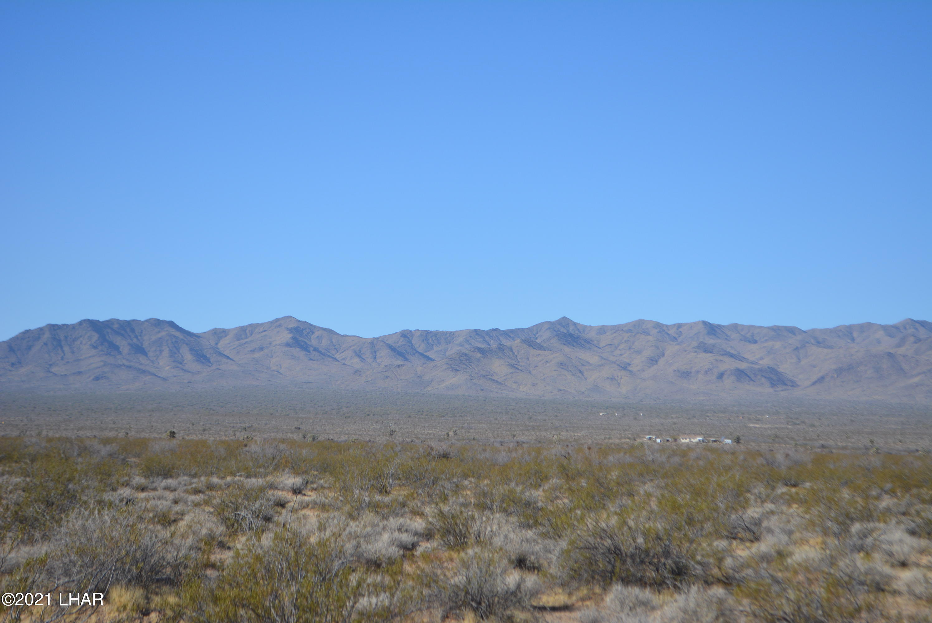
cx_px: 466
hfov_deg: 24.6
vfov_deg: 16.6
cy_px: 312
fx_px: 2137
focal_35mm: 82
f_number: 7.1
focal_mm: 55
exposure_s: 1/1600
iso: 400
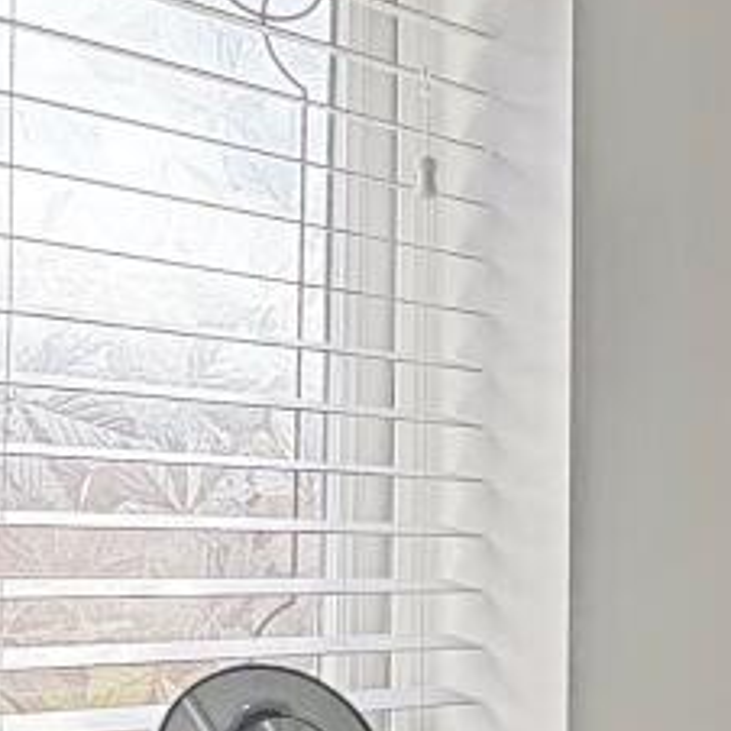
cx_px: 870
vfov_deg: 25.5
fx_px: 1338
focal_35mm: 56
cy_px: 993
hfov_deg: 27.1
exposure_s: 1/140
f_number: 2.2
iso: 64
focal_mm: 2.22
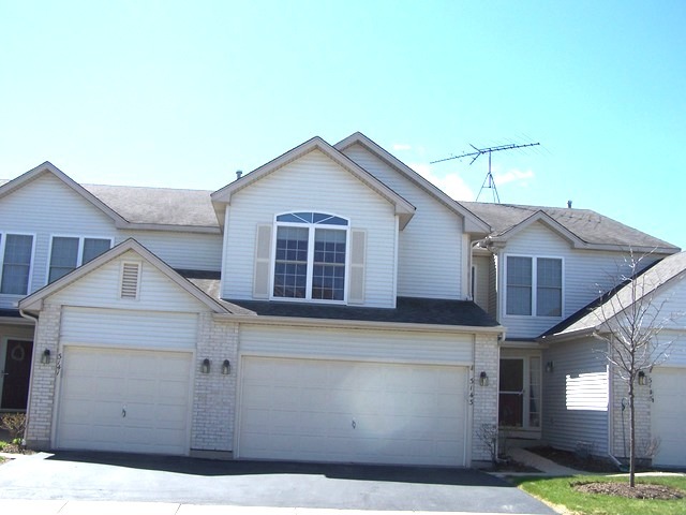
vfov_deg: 37.7
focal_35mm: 38
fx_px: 753
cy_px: 258
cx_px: 343
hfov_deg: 49.0
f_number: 4
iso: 80
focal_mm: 6.3
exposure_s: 1/800
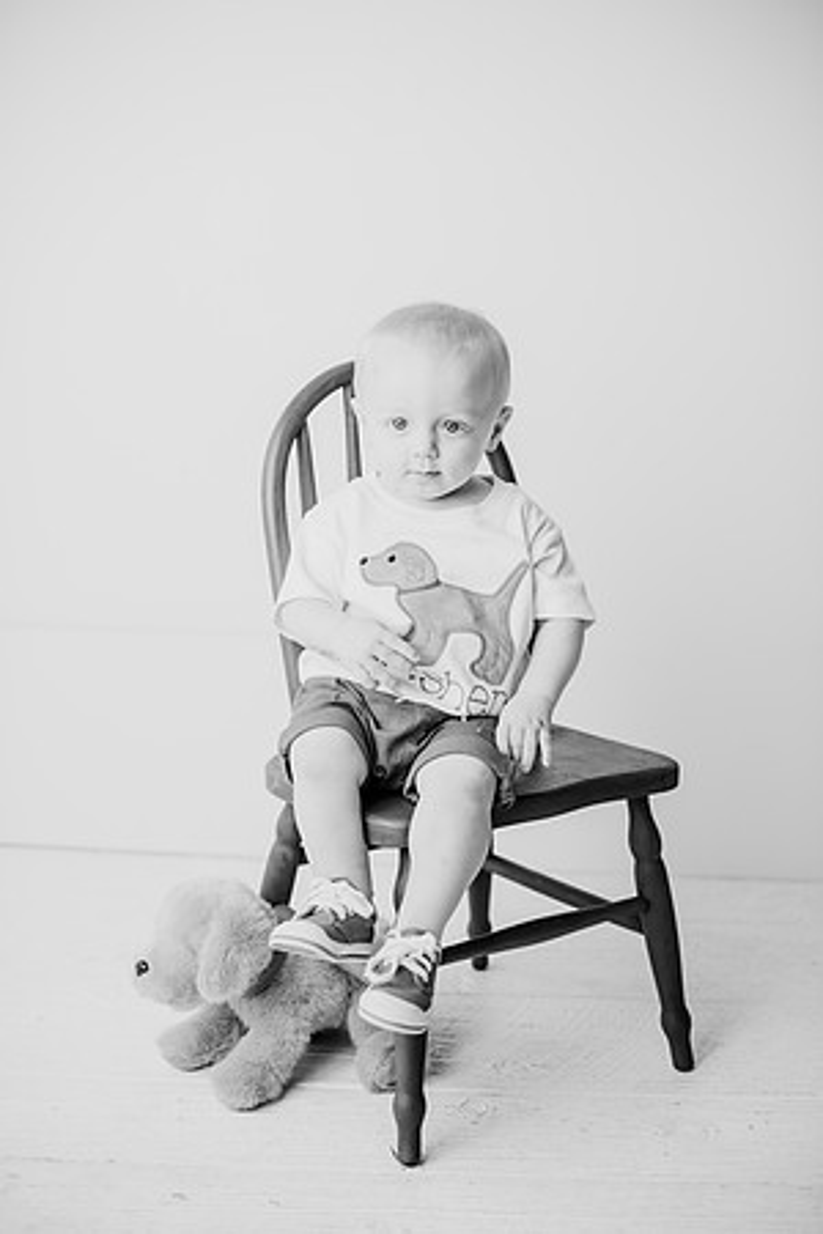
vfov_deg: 39.6
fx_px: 1714
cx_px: 412
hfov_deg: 27.0
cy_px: 617
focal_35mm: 50
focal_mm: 50
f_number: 2.5
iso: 100
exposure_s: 1/160
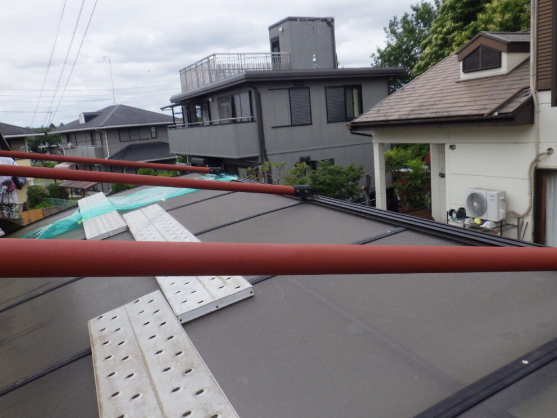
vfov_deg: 48.2
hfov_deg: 61.7
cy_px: 210
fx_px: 467
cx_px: 279
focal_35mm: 29
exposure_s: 1/1250
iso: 250
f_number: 4.2
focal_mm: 5
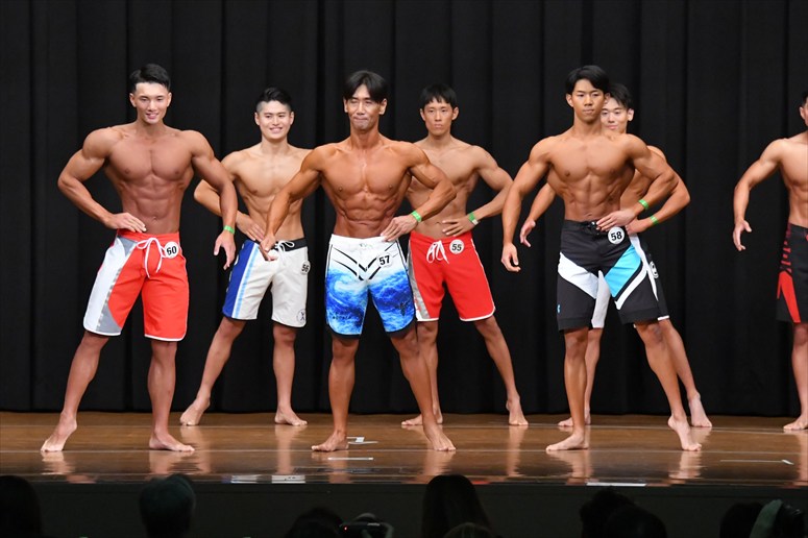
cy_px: 269
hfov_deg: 11.0
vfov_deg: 7.3
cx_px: 404
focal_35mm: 187
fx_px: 4195
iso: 8000
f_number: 5.6
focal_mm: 125
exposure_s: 1/400
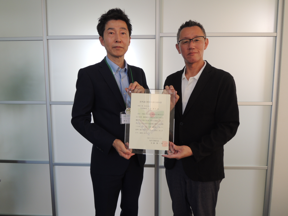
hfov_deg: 71.6
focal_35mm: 24
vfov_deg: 56.8
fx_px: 200
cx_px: 144
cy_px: 108
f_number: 2.8
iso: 100
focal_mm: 4.3
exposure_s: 1/60
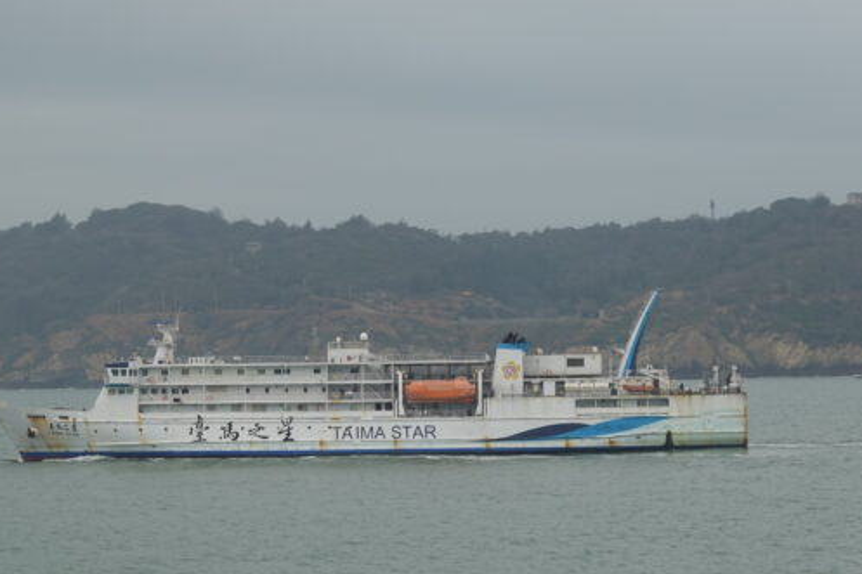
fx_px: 2968
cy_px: 219
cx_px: 330
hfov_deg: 16.5
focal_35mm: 124
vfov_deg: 11.0
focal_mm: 32.07
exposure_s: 1/500
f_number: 5.6
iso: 100
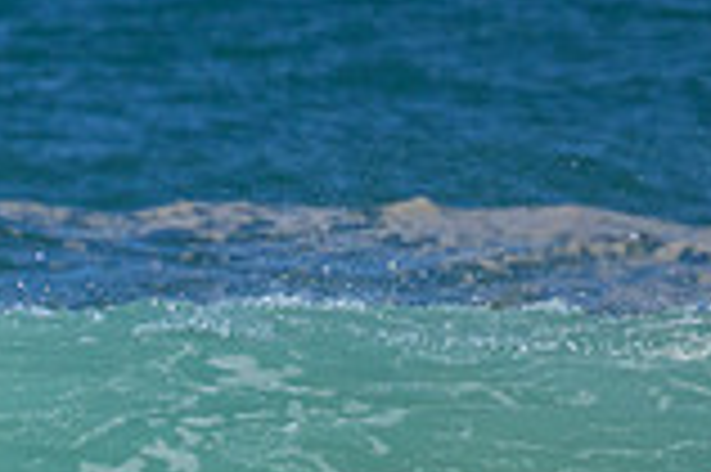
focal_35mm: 2935
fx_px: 57905
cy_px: 865
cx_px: -338
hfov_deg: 0.7
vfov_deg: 0.5
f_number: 11
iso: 1250
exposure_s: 1/2000
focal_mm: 800
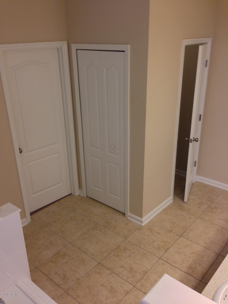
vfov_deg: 55.4
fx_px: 290
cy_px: 152
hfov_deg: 42.9
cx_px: 114
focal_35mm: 33
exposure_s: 1/24
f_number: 2.4
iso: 50
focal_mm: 4.12
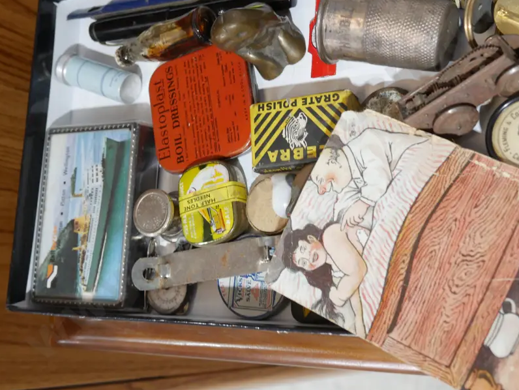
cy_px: 151
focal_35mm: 54
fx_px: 810
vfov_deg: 27.0
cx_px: 298
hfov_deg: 35.5
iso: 800
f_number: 4.6
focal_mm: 21
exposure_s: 1/60
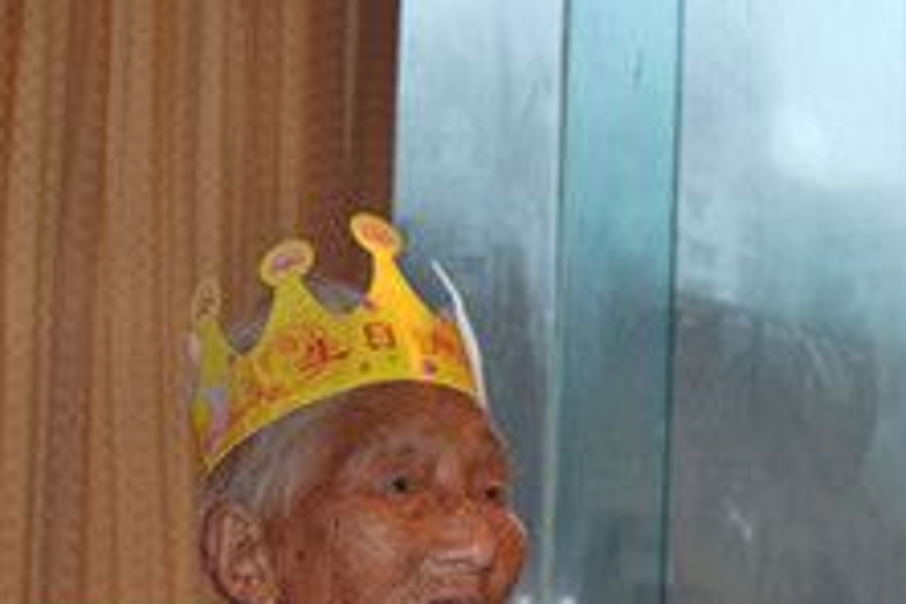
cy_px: 612
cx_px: 596
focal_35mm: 64
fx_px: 1614
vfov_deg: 20.5
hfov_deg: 31.1
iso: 200
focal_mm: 19
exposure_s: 1/60
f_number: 3.5
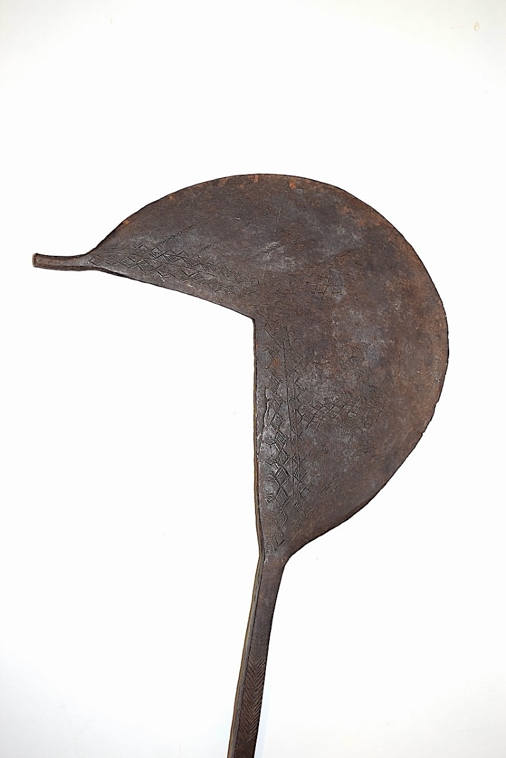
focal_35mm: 51
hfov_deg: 26.5
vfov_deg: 38.9
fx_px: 1074
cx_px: 253
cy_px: 379
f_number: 5.6
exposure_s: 1/125
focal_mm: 34
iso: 500
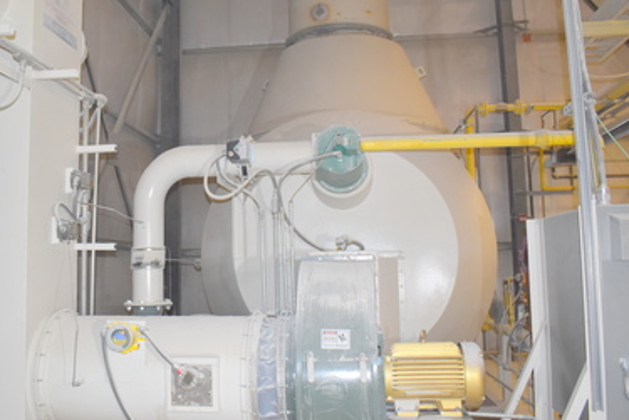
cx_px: 245
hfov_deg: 52.7
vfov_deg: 36.8
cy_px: 184
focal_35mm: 36
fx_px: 629
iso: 800
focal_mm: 18
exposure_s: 1/200
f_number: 4.5
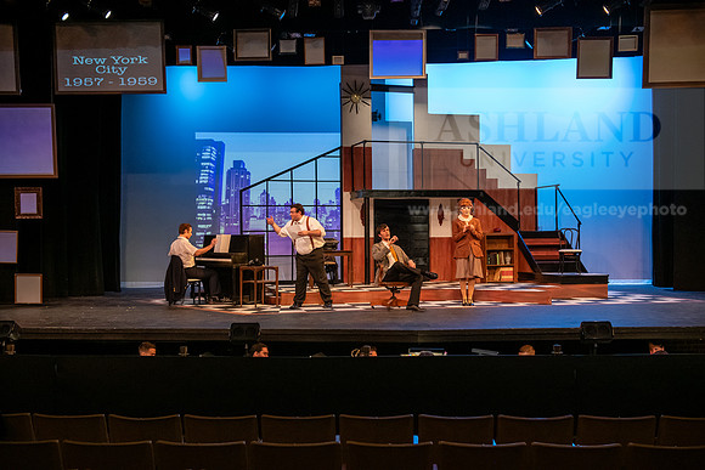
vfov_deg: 30.5
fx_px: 862
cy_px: 235
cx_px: 352
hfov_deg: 44.5
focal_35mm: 44
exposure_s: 1/200
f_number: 3.5
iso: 2500
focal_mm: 44
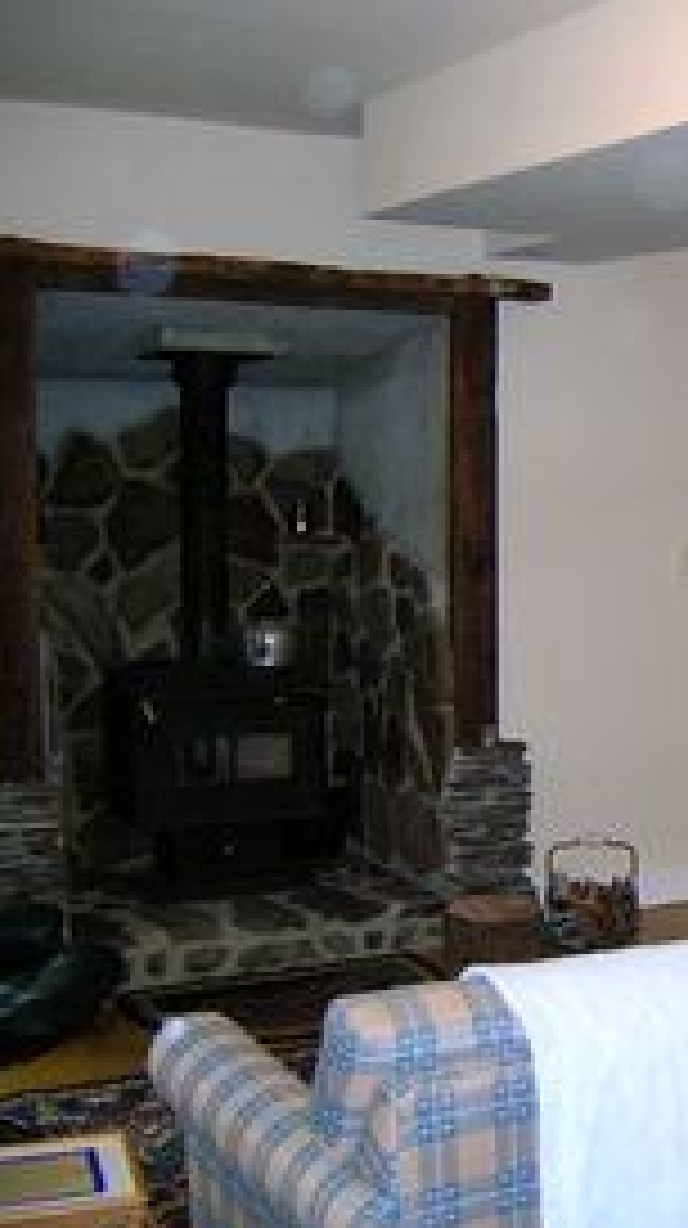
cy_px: 616
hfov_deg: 22.2
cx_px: 814
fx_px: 1626
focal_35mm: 50
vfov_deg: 41.4
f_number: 2.9
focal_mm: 5.7
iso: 195
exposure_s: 1/60.1
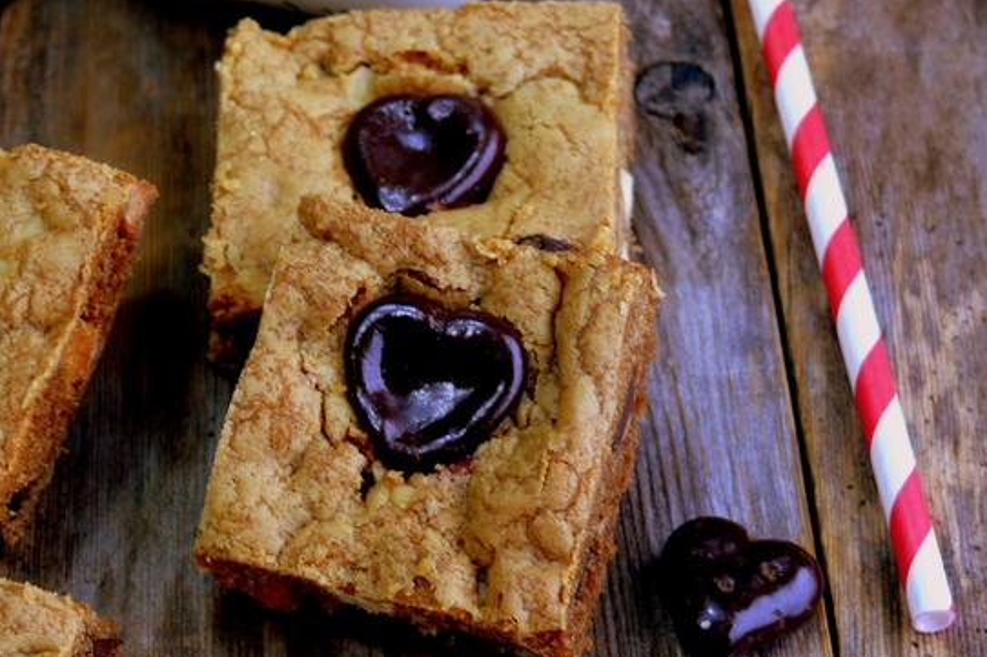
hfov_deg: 19.3
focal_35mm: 106
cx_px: 494
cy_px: 347
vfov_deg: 12.9
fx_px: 2905
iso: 100
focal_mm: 20.3
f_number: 3.2
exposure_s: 1/30
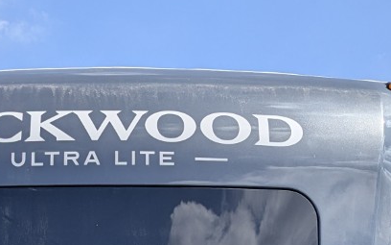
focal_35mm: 87
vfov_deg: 13.3
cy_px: 463
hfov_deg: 23.4
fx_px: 927
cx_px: 72
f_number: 1.85
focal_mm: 6.81
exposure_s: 1/2137
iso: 52
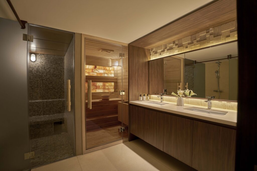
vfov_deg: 73.8
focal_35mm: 16
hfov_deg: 96.7
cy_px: 86
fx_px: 114
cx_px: 128
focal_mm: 16
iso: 250
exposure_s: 1/13
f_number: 7.1
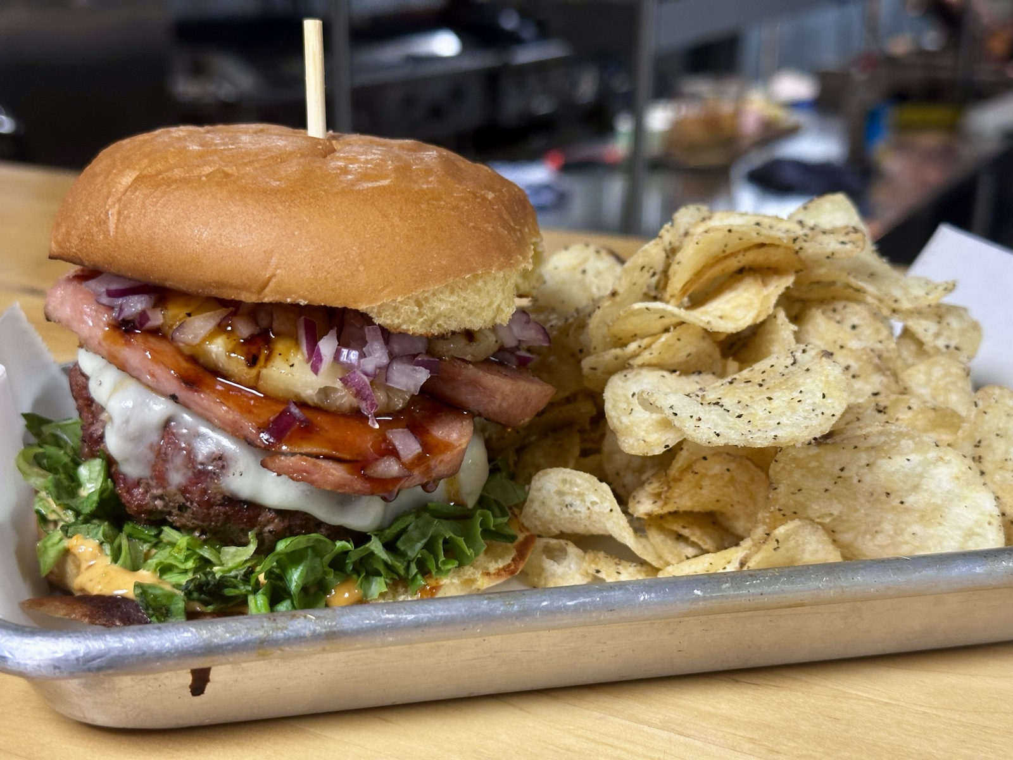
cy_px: 380
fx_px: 1405
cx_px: 506
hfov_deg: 39.7
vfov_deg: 30.3
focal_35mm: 48
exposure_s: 1/60
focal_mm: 6.86
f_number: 1.78
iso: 125
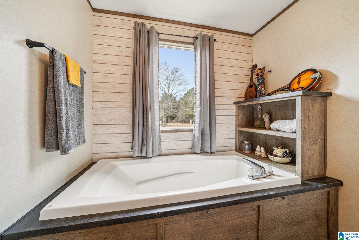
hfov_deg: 108.3
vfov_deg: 85.4
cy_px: 120
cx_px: 180
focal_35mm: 13
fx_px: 130
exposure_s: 1/30
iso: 400
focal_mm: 13
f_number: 8
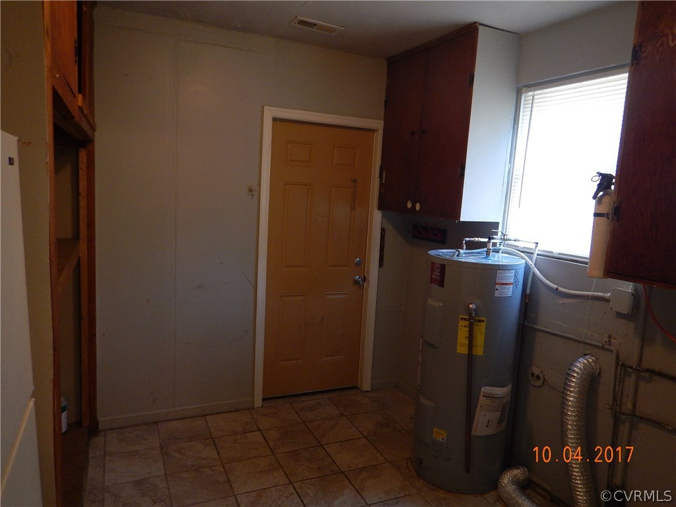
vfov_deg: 56.8
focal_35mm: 24
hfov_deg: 71.6
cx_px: 338
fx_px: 469
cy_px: 254
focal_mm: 4.3
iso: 280
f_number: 2.8
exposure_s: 1/30
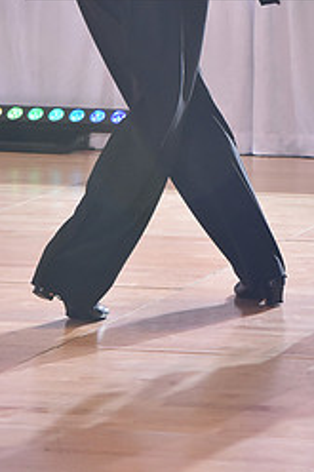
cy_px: -63
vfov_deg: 6.5
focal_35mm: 316
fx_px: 4140
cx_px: 288
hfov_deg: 4.3
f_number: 5
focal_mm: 135
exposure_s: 1/320
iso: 2000
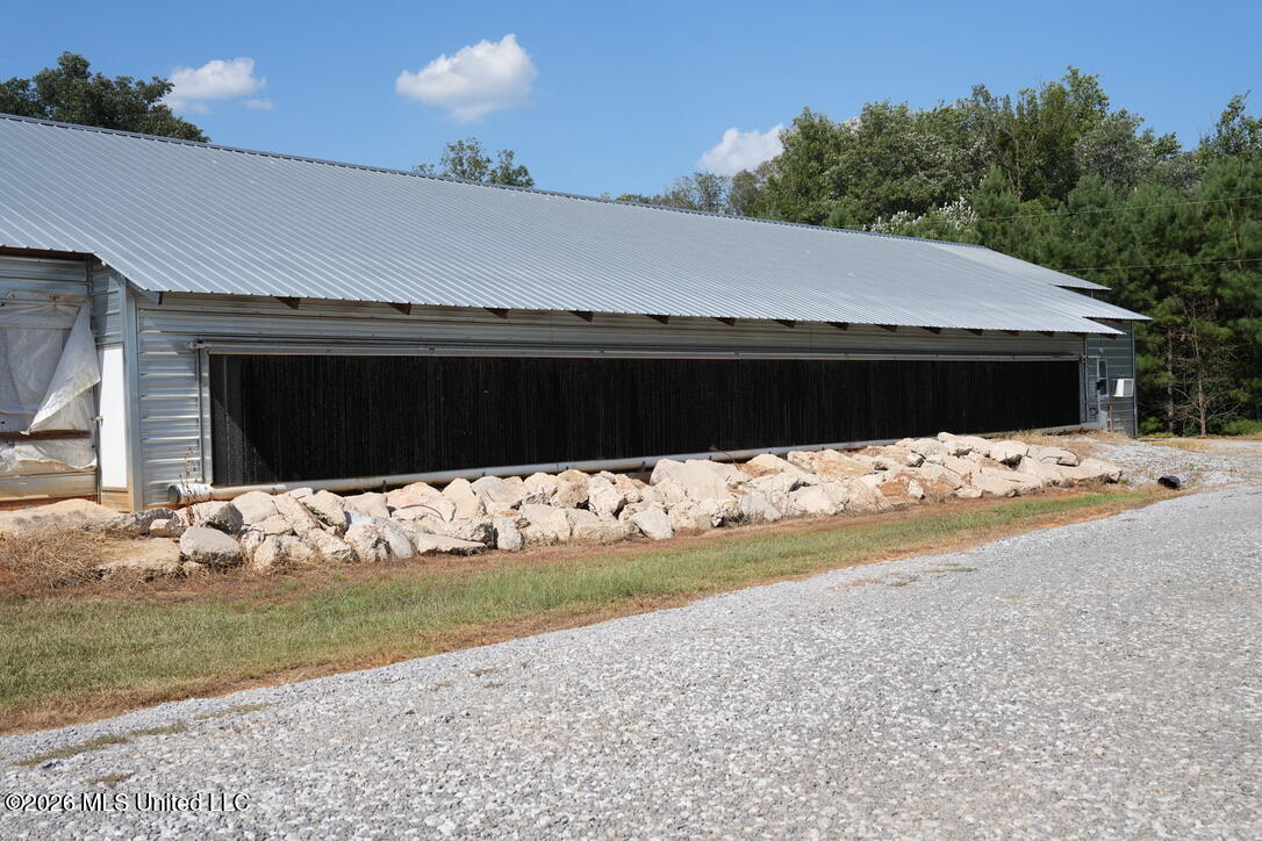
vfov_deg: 35.9
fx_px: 1297
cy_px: 420
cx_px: 631
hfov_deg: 51.9
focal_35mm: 37
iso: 250
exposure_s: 1/1250
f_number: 5.6
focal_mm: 37
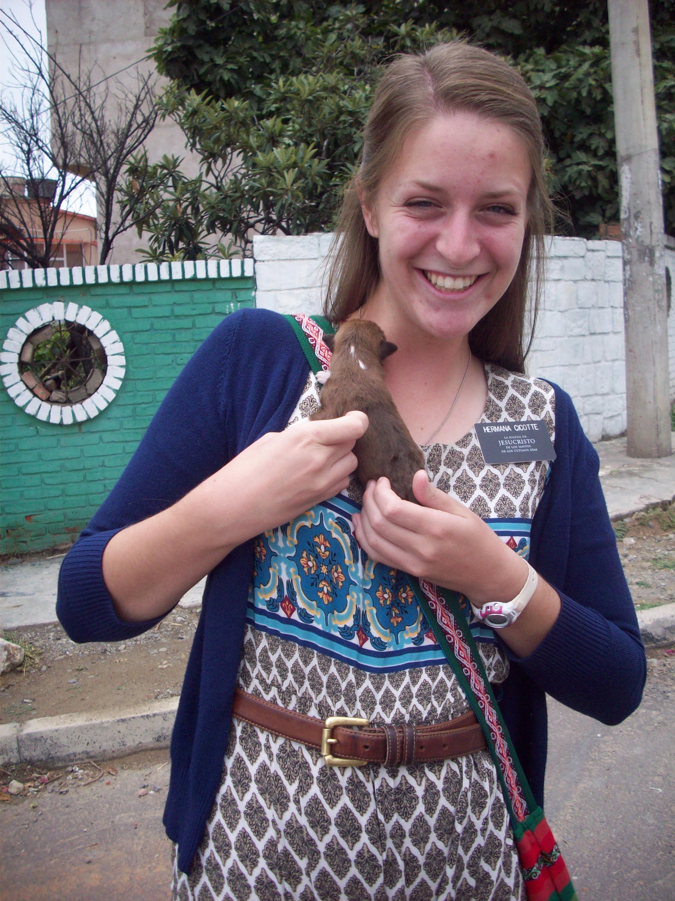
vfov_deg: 50.1
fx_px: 962
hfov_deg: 38.7
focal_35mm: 37
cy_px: 450
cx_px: 338
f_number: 5.6
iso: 80
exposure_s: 1/211
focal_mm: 6.2
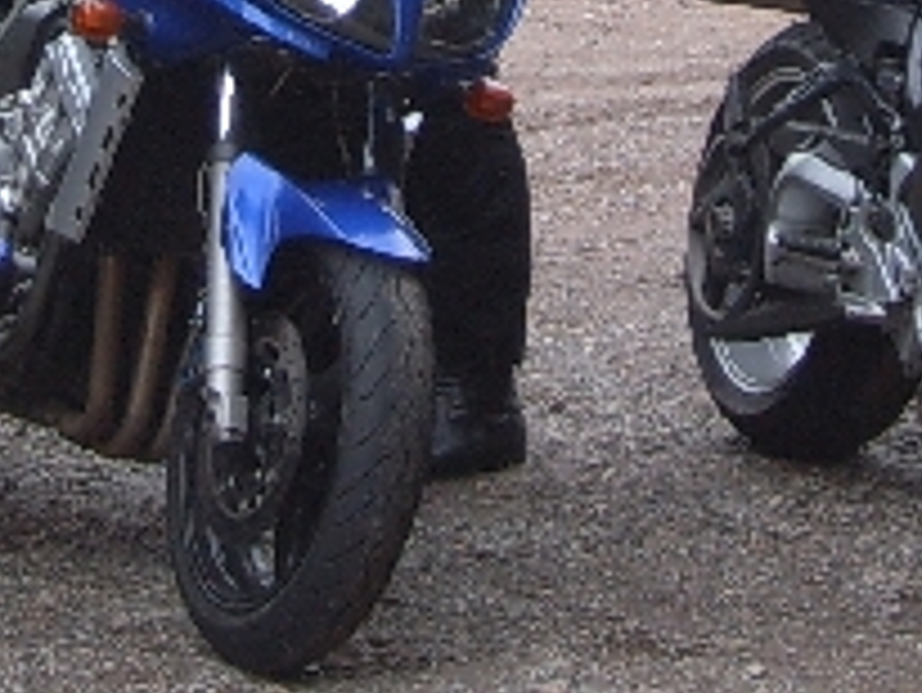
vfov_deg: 5.0
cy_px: -576
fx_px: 7809
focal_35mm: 293
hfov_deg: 6.7
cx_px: 54
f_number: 3.9
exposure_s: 1/125
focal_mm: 12.4
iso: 50
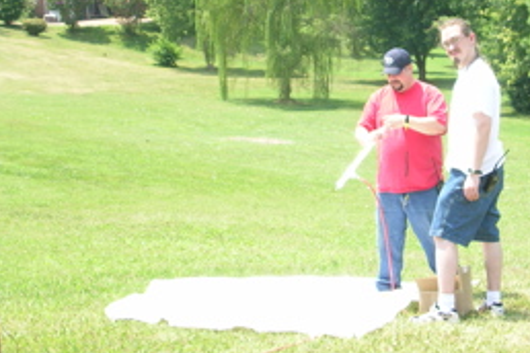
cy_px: 117
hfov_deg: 23.2
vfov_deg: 15.7
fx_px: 1281
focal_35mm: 87
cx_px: 368
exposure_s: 1/206
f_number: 3.4
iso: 50
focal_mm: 9.1
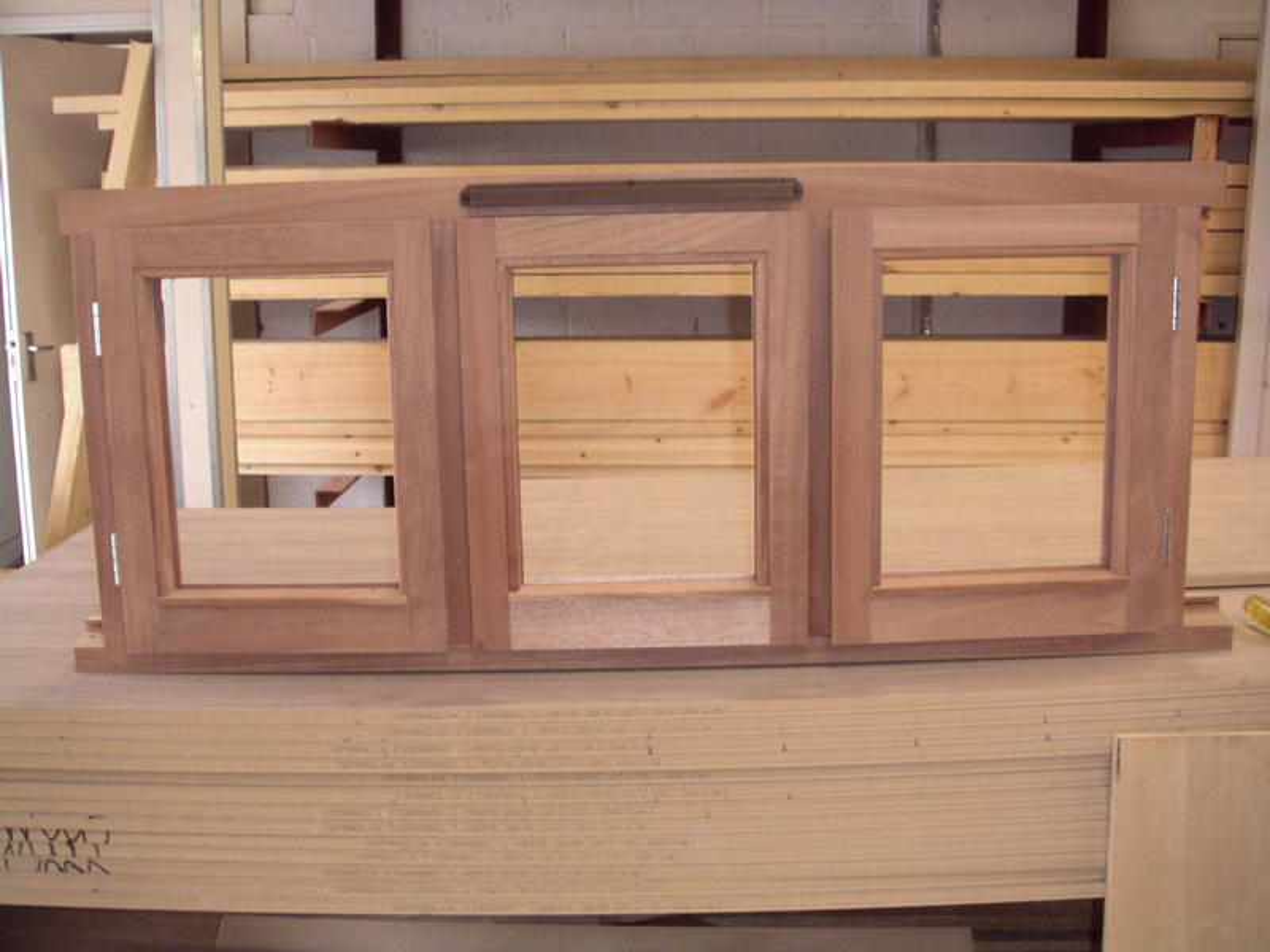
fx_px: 1394
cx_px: 635
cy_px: 476
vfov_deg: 37.7
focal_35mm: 38
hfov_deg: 49.0
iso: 160
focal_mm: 6
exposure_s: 1/50
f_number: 2.8
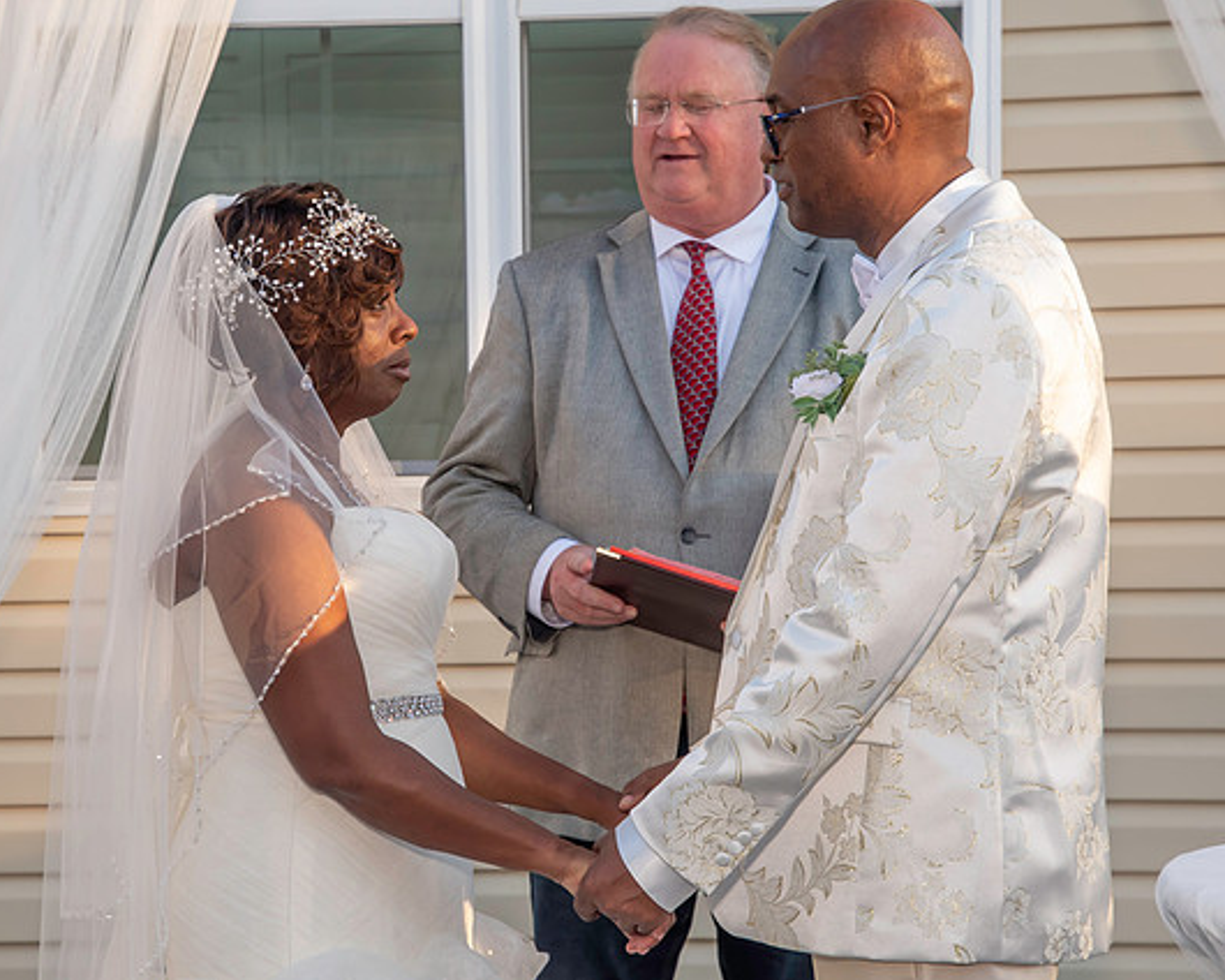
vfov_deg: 15.1
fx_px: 3698
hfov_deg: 18.8
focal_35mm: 102
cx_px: 476
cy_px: 438
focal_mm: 52
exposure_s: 1/250
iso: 400
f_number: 6.3
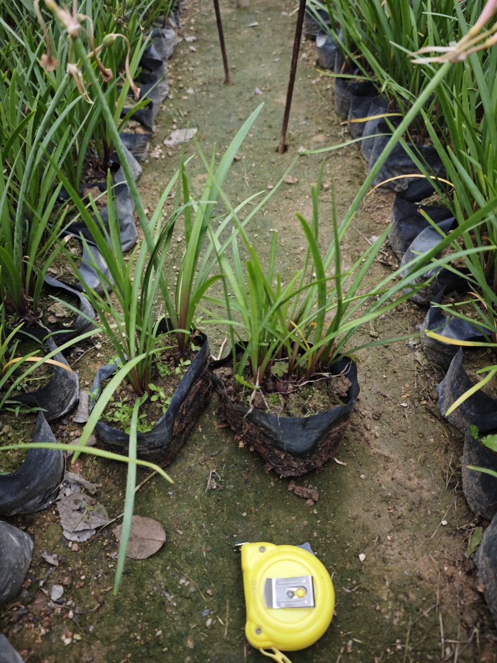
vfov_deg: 73.9
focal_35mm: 23
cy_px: 332
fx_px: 440
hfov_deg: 58.9
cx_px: 248
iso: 100
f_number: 1.6
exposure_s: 1/100
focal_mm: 6.55
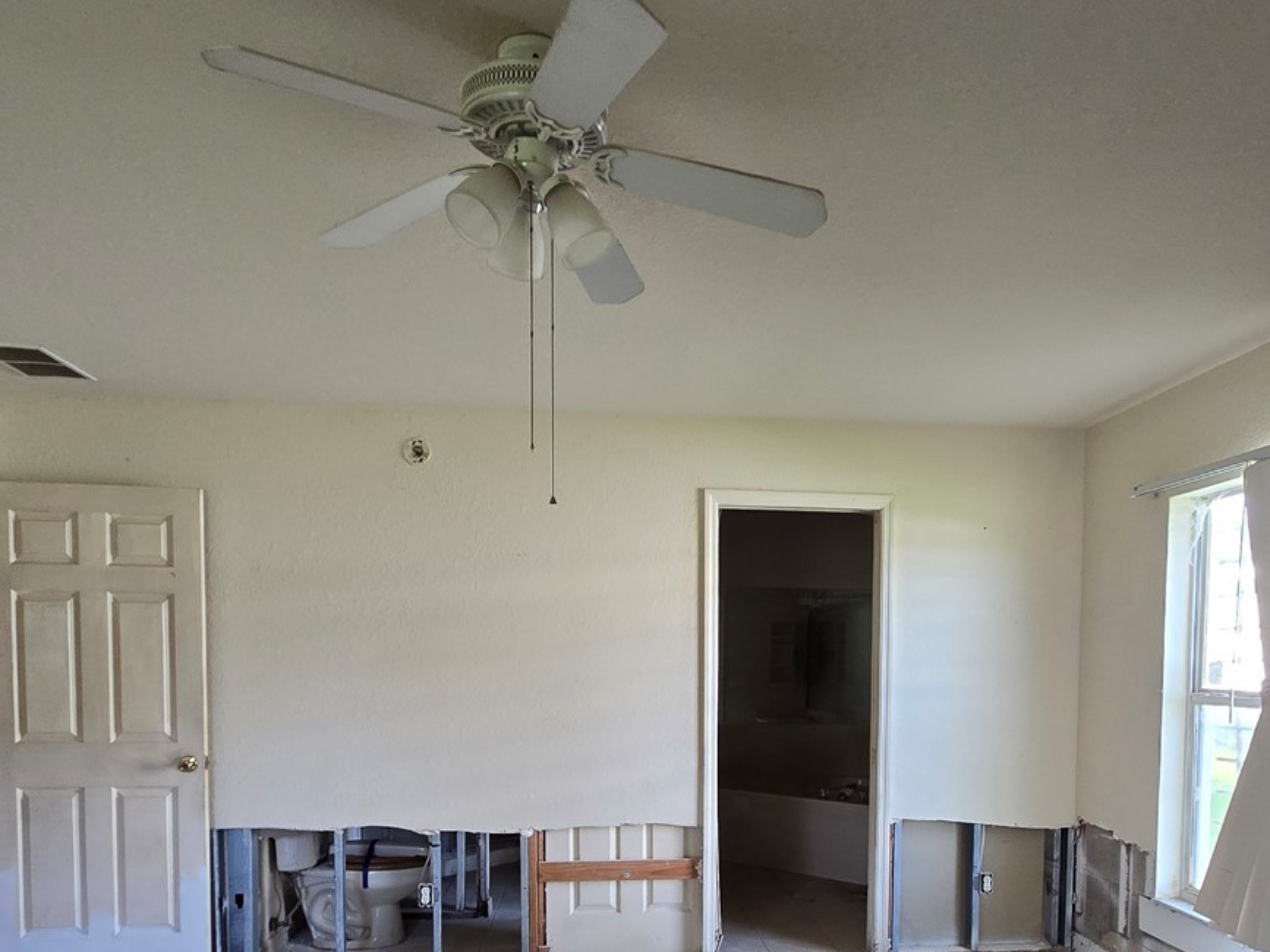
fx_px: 880
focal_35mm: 24
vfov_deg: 53.8
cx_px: 708
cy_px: 732
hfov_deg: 71.4
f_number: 2.2
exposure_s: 1/60
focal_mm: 2.2
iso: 160
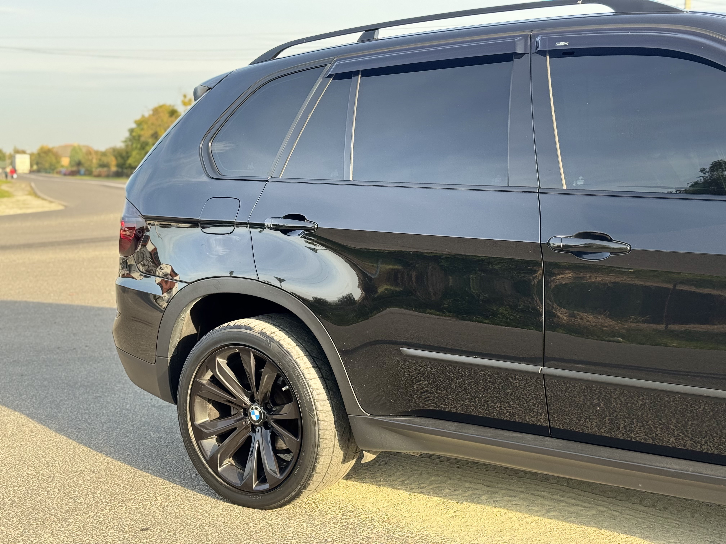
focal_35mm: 48
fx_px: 1007
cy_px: 272
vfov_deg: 30.3
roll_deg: +1.6
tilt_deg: -5.6
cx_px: 363
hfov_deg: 39.7
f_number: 1.78
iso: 64
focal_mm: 6.76
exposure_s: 1/598
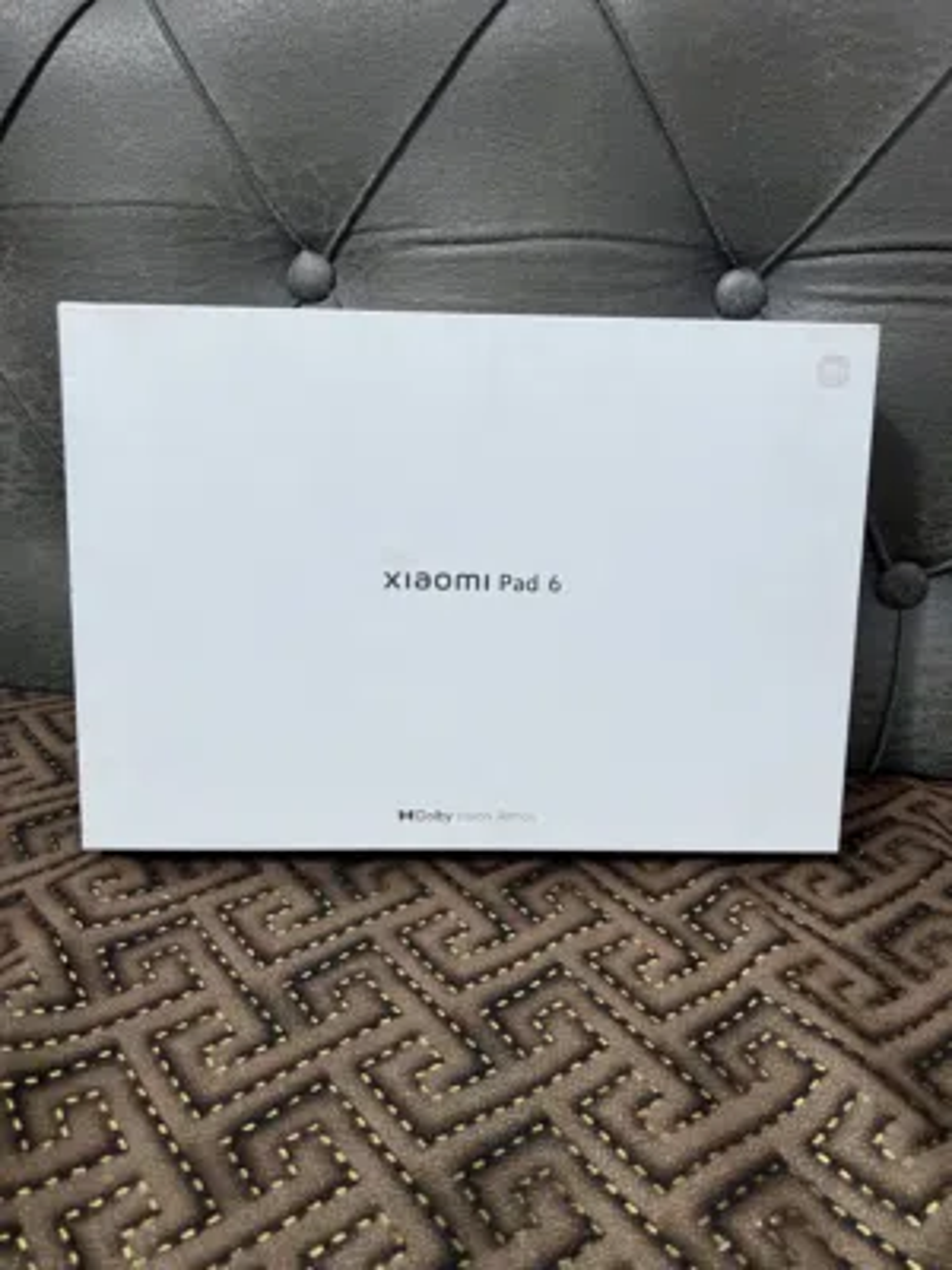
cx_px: 476
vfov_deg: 67.3
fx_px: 953
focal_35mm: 26
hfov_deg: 53.1
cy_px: 635
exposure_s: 1/50
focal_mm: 5.7
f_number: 1.5
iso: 160
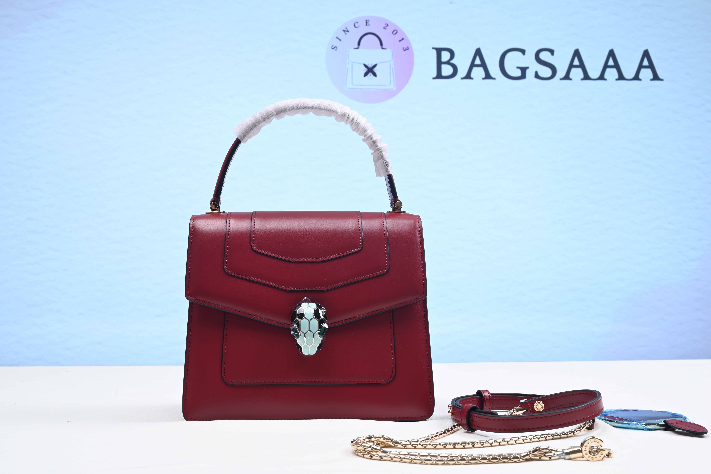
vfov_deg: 32.7
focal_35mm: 41
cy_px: 237
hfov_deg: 47.4
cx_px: 356
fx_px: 810
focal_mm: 41
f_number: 16
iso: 100
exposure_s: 1/2
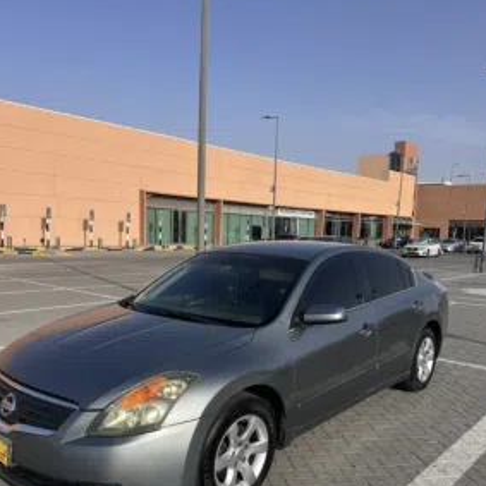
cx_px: 242
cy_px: 301
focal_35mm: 30
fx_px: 477
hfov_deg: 54.0
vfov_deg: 53.5
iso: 80
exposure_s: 1/5263
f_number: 1.78
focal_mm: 6.86
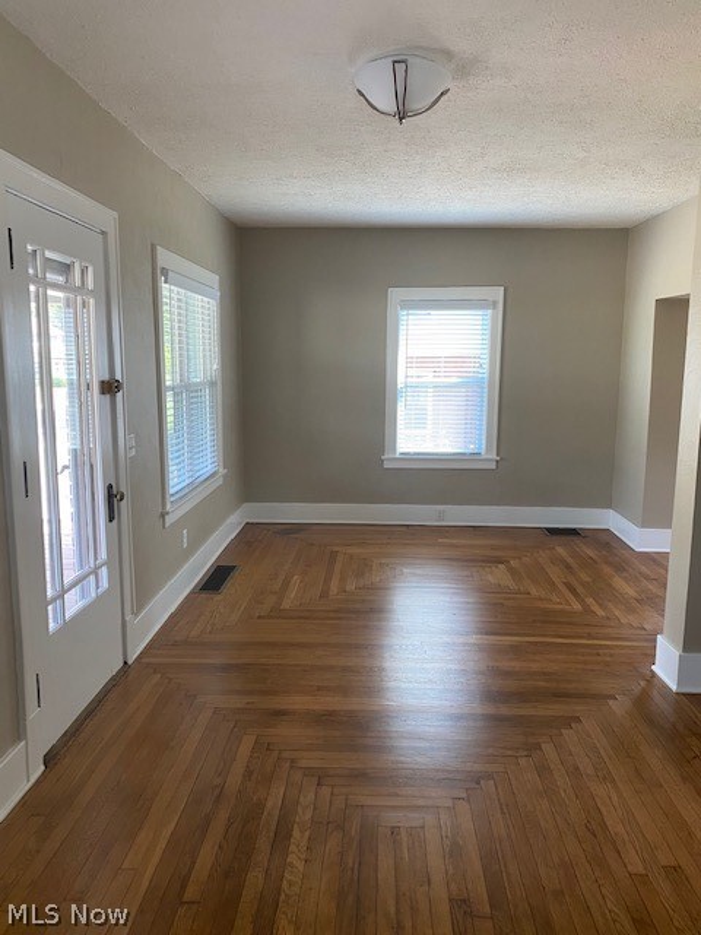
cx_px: 350
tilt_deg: -8.7
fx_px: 702
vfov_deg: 67.3
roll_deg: +0.1
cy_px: 468
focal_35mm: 26
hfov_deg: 53.1
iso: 125
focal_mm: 4.25
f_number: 1.8
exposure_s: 1/76
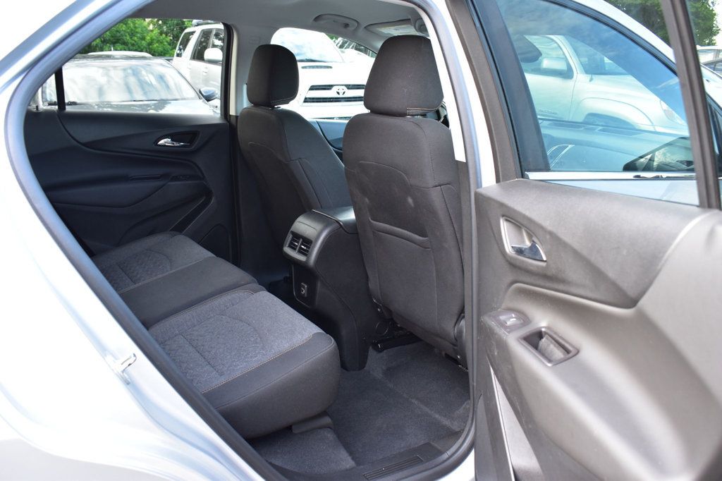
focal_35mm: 33
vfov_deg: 39.9
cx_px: 361
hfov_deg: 57.2
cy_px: 240
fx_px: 662
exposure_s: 1/15
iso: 400
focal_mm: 22
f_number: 6.3
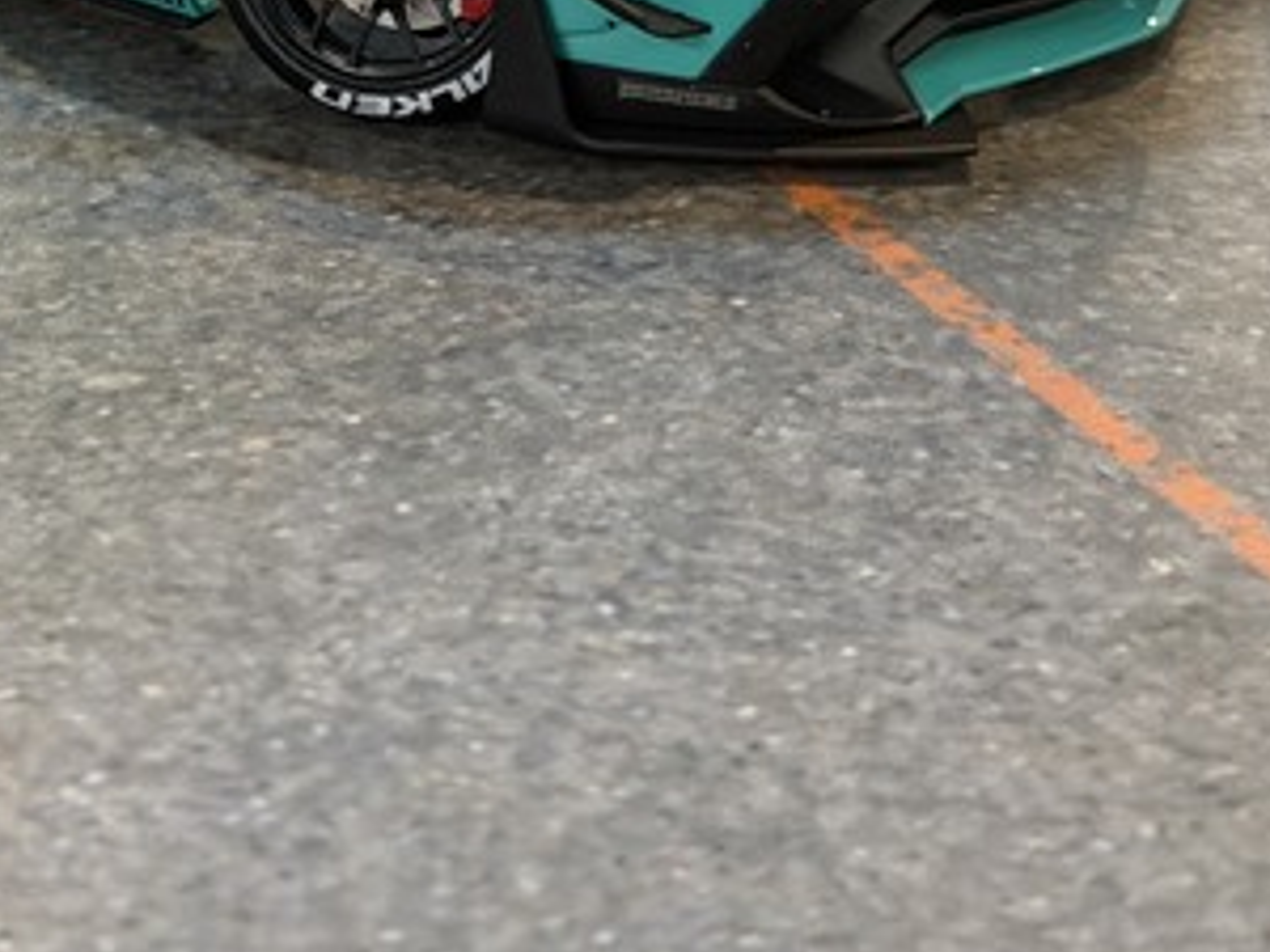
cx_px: -30
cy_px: -277
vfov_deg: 11.6
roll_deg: +1.7
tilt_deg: -20.5
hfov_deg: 15.5
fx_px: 4586
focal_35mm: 125
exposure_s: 1/40
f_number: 1.78
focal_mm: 6.76
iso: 320
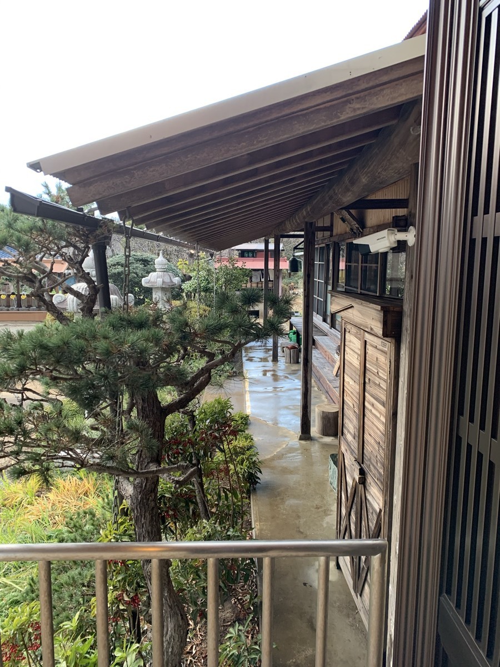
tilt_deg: -7.8
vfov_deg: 67.3
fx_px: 501
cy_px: 334
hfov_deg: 53.1
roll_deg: -0.9
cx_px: 250
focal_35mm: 26
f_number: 1.8
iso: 160
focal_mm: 4.25
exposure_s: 1/60
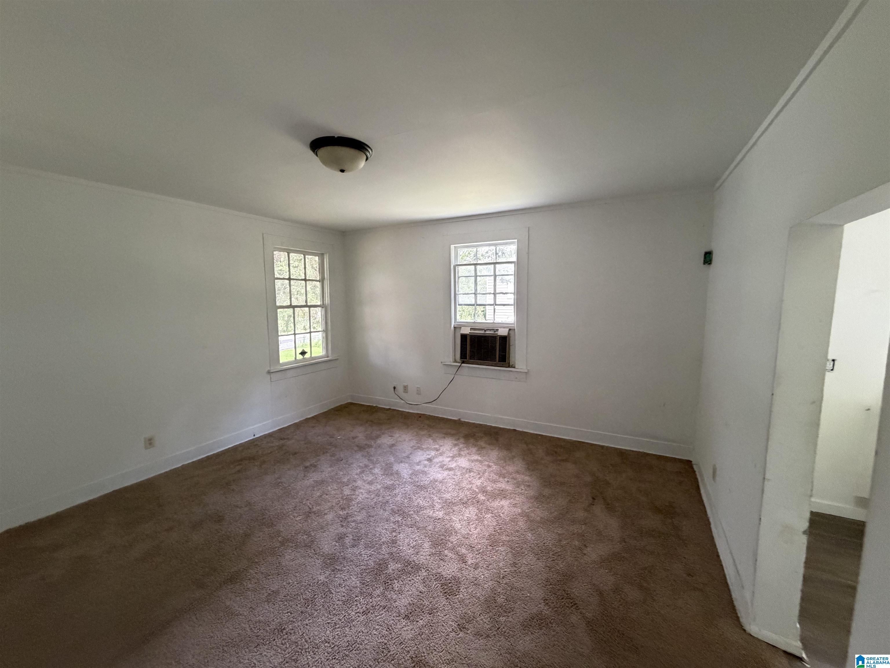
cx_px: 445
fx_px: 360
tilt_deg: -5.6
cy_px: 334
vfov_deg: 85.7
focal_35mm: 14
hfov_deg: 102.1
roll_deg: +1.2
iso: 500
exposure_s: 1/60
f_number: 2.2
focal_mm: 2.22
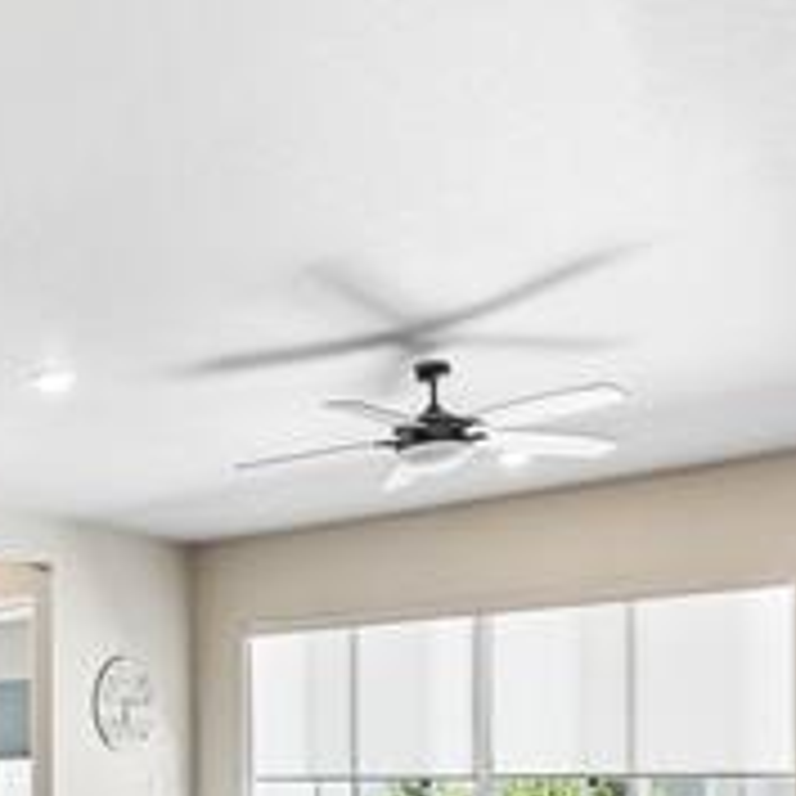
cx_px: -67
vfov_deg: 32.9
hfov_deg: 31.6
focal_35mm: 48
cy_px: 774
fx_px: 1245
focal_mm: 10.4
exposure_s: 1/8
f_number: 8
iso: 800
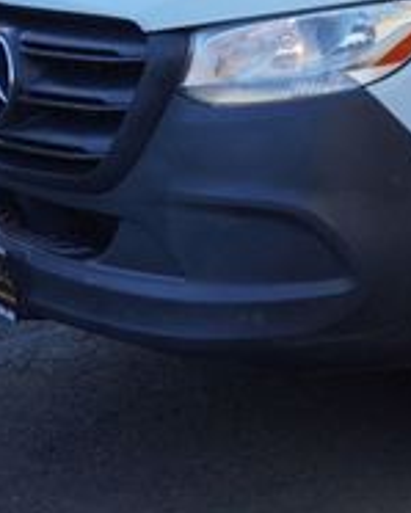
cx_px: 692
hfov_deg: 14.4
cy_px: 3
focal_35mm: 97
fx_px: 1474
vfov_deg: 19.2
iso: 500
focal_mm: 20
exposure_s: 1/250
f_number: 9
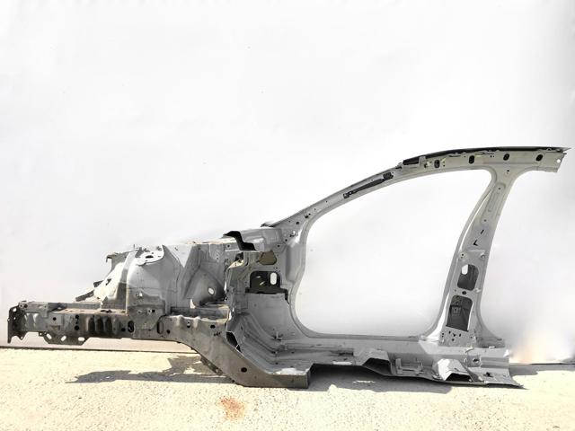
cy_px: 216
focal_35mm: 28
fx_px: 465
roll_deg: +0.6
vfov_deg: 49.7
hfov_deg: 63.4
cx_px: 288
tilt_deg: +0.8
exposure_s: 1/2288
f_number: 1.8
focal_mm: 3.99
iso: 20
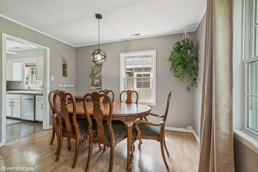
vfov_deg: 73.7
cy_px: 86
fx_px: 115
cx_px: 129
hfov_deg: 96.7
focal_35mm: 16
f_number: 9.5
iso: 200
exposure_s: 1/30
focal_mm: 16
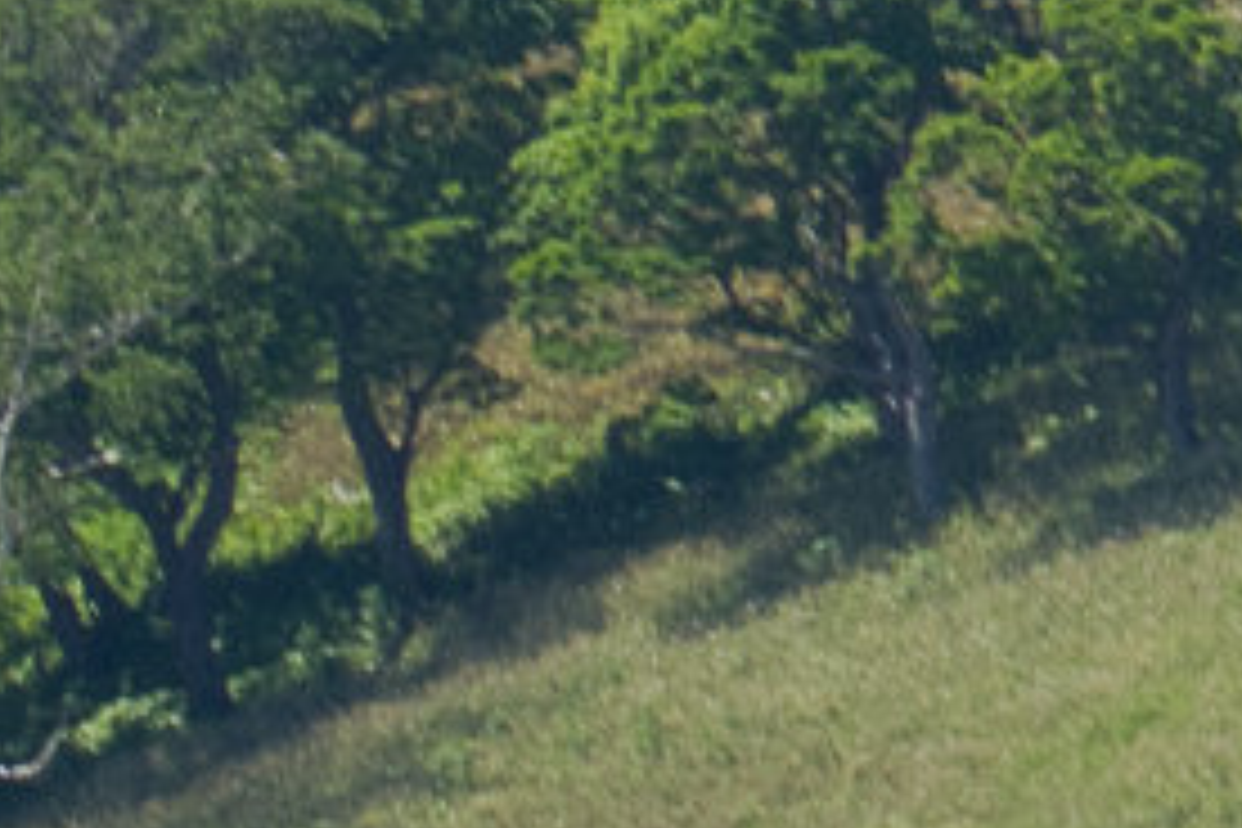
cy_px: -1791
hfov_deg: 1.4
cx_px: 3105
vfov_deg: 0.9
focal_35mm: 1470
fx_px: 50711
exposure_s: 1/300
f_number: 5.6
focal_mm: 150
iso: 125
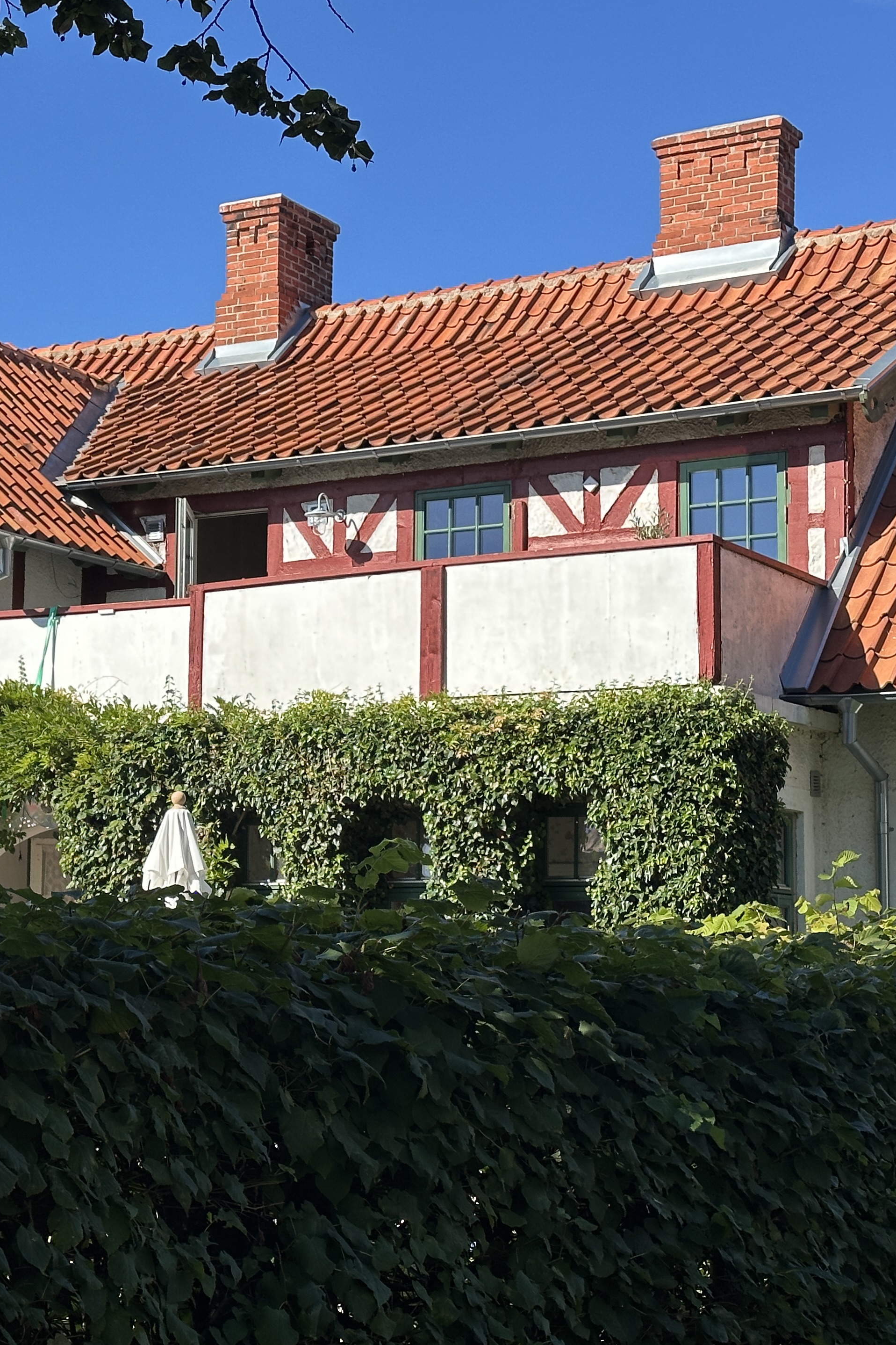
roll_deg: -1.2
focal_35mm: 70
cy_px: 695
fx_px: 2613
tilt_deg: +6.8
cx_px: 232
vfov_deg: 28.8
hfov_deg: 19.3
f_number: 1.78
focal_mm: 6.86
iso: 64
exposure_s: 1/2809
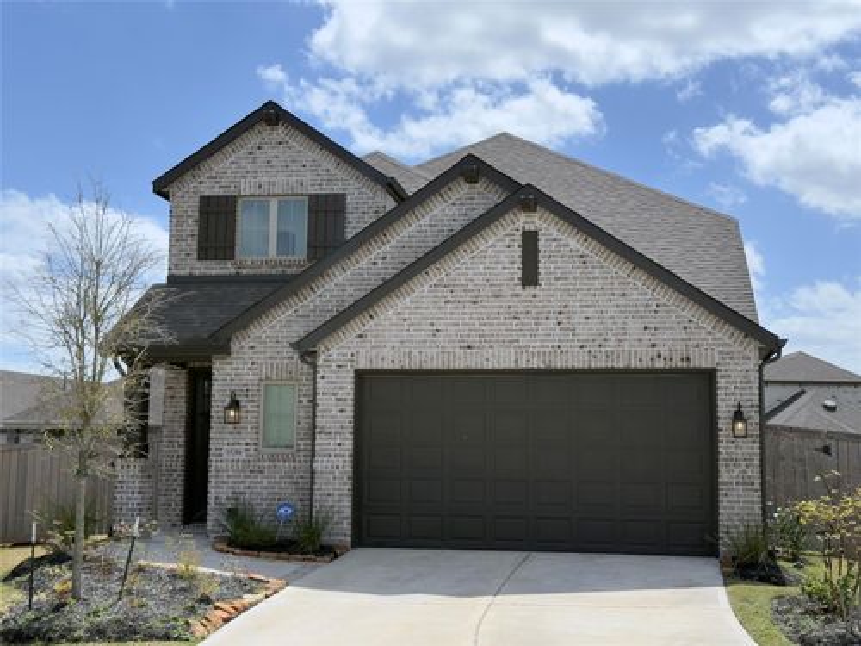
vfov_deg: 30.3
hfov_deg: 39.7
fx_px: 1194
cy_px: 323
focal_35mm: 48
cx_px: 430
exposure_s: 1/7874
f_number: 1.78
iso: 100
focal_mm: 6.76
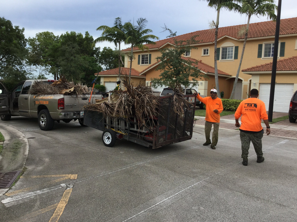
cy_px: 111
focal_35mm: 31
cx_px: 148
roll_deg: -1.6
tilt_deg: -5.8
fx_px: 266
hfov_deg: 58.4
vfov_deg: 45.4
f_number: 2.4
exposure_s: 1/727
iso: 25
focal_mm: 3.3
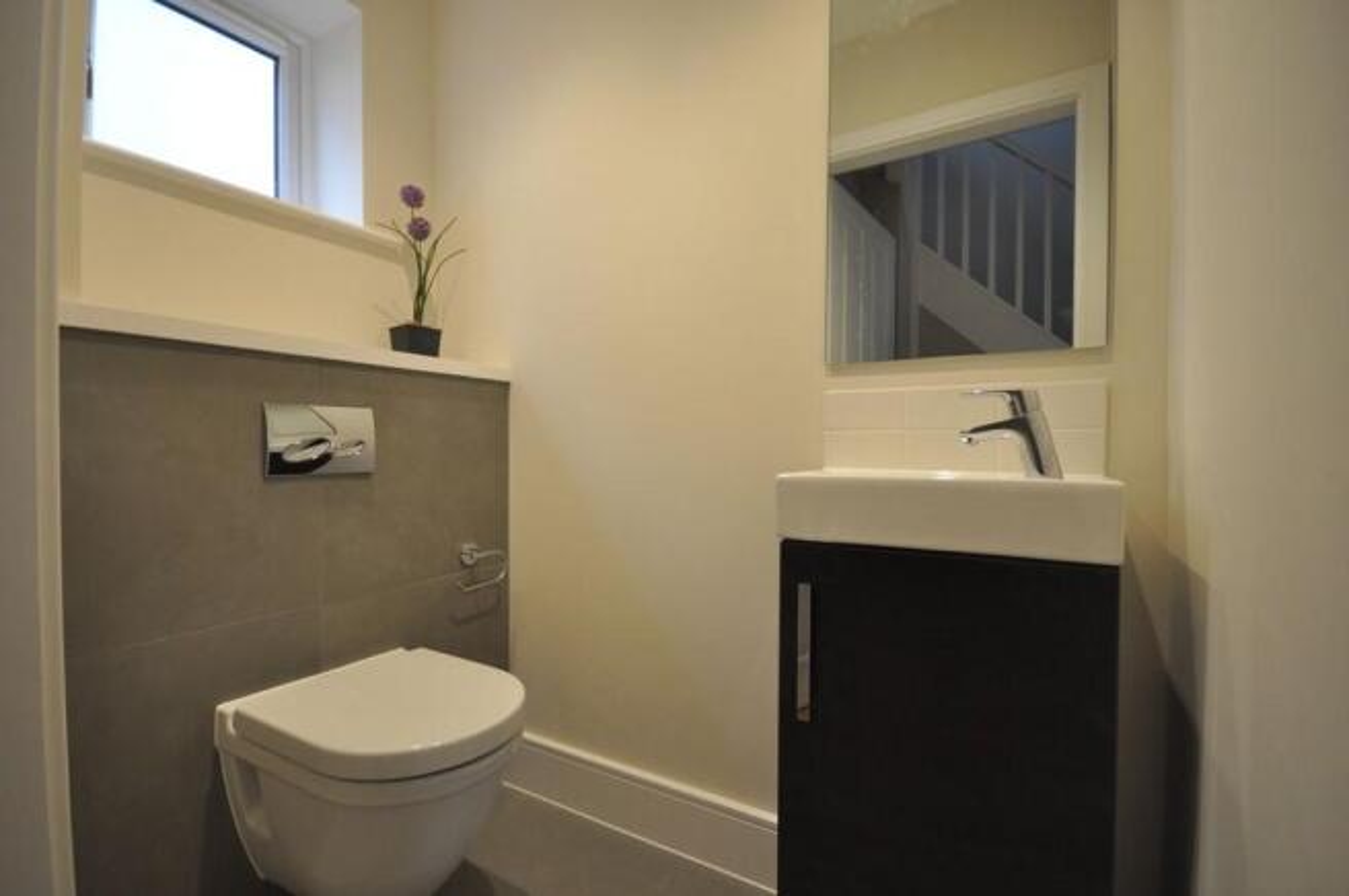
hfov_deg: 95.0
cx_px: 674
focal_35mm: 16
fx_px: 618
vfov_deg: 71.9
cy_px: 448
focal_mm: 11
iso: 640
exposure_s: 1/60
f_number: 4.2
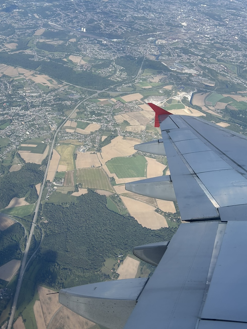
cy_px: 157
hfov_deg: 35.9
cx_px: 111
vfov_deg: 46.8
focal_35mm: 40
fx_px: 381
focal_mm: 5.7
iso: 50
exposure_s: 1/3460
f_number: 1.5
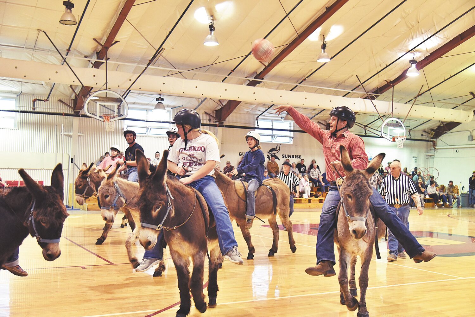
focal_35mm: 38
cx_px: 238
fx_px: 502
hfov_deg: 50.7
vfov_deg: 35.1
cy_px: 158
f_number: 4
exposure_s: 1/125
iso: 2800
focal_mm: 38
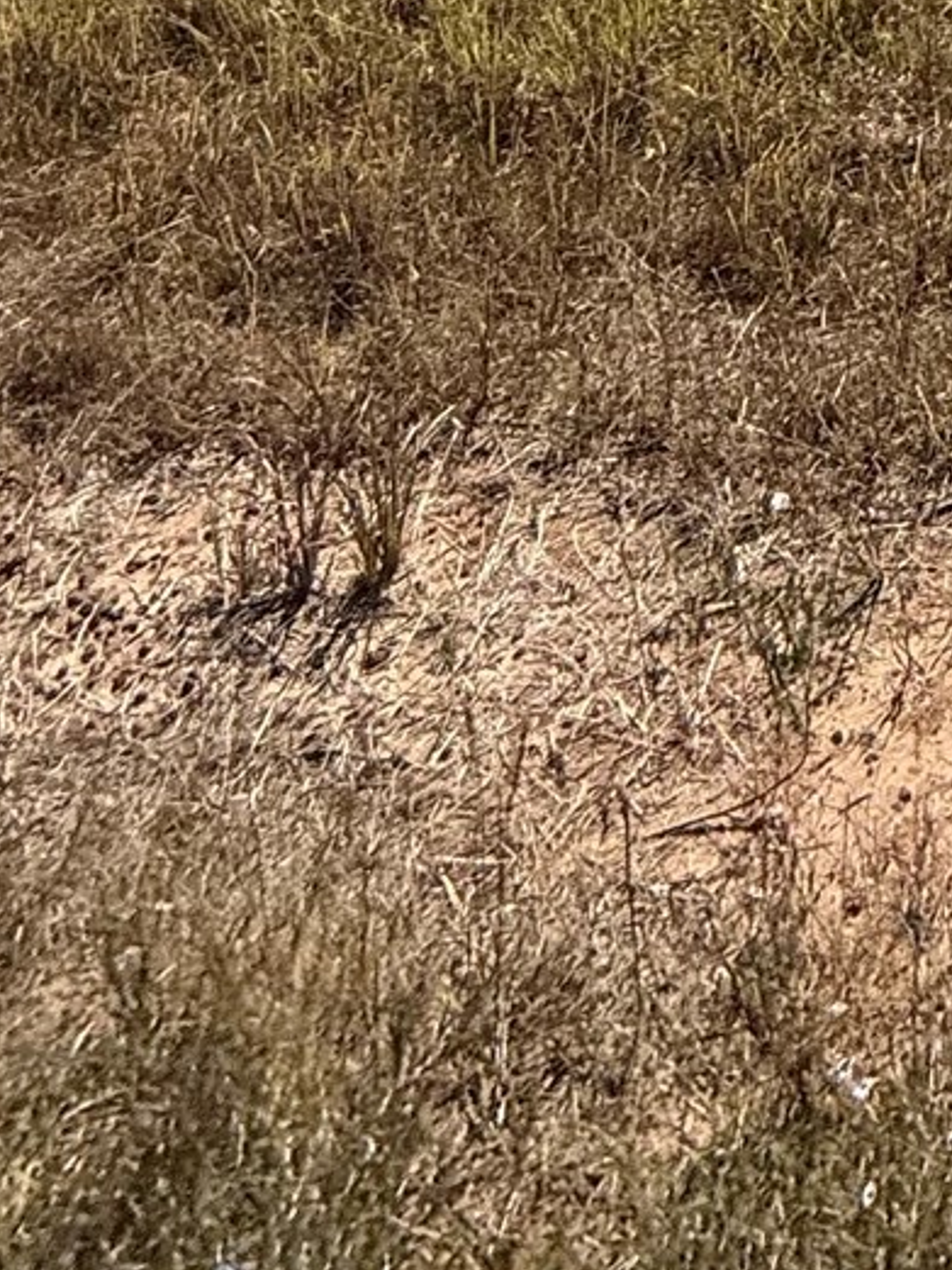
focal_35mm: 55
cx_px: 1497
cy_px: -892
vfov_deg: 23.1
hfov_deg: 21.5
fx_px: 2016
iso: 50
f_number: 2.2
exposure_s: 1/2717
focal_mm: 2.22
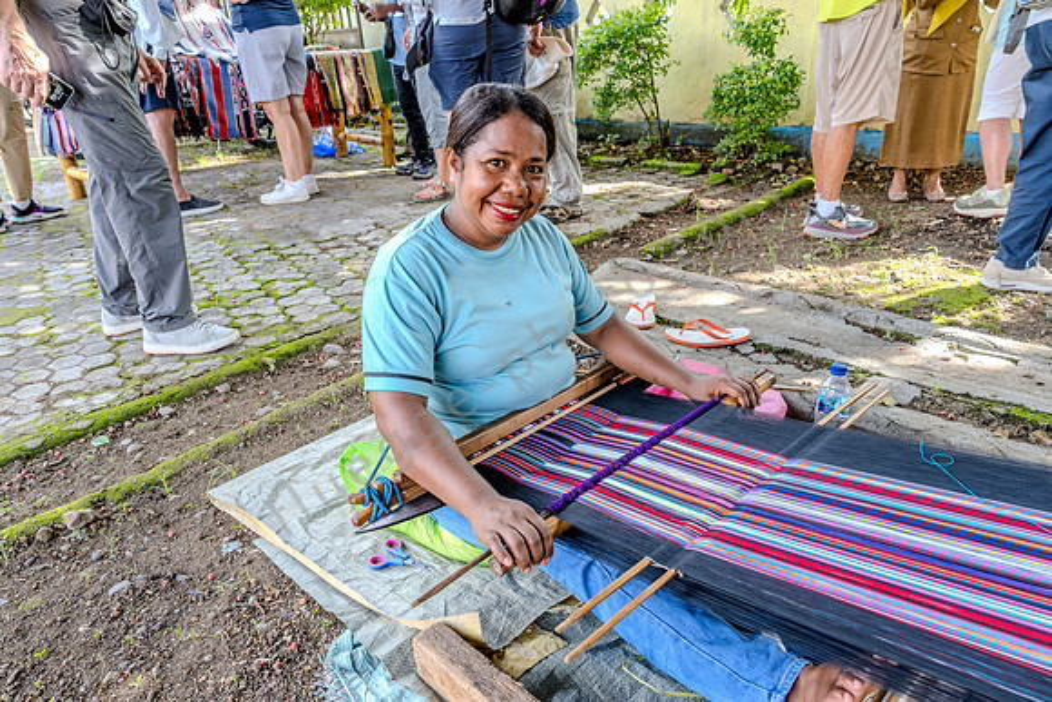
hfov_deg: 73.7
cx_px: 526
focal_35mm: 24
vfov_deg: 53.2
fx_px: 701
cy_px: 351
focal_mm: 24
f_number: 6.3
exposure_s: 1/80
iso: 640
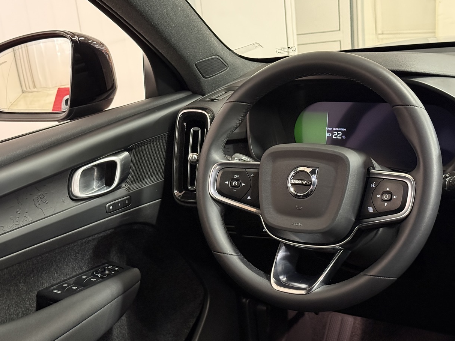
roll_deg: +6.4
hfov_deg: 33.8
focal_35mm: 57
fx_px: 749
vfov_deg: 25.6
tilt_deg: -17.0
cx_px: 227
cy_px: 170
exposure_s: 1/25
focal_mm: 6.76
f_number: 1.78
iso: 500
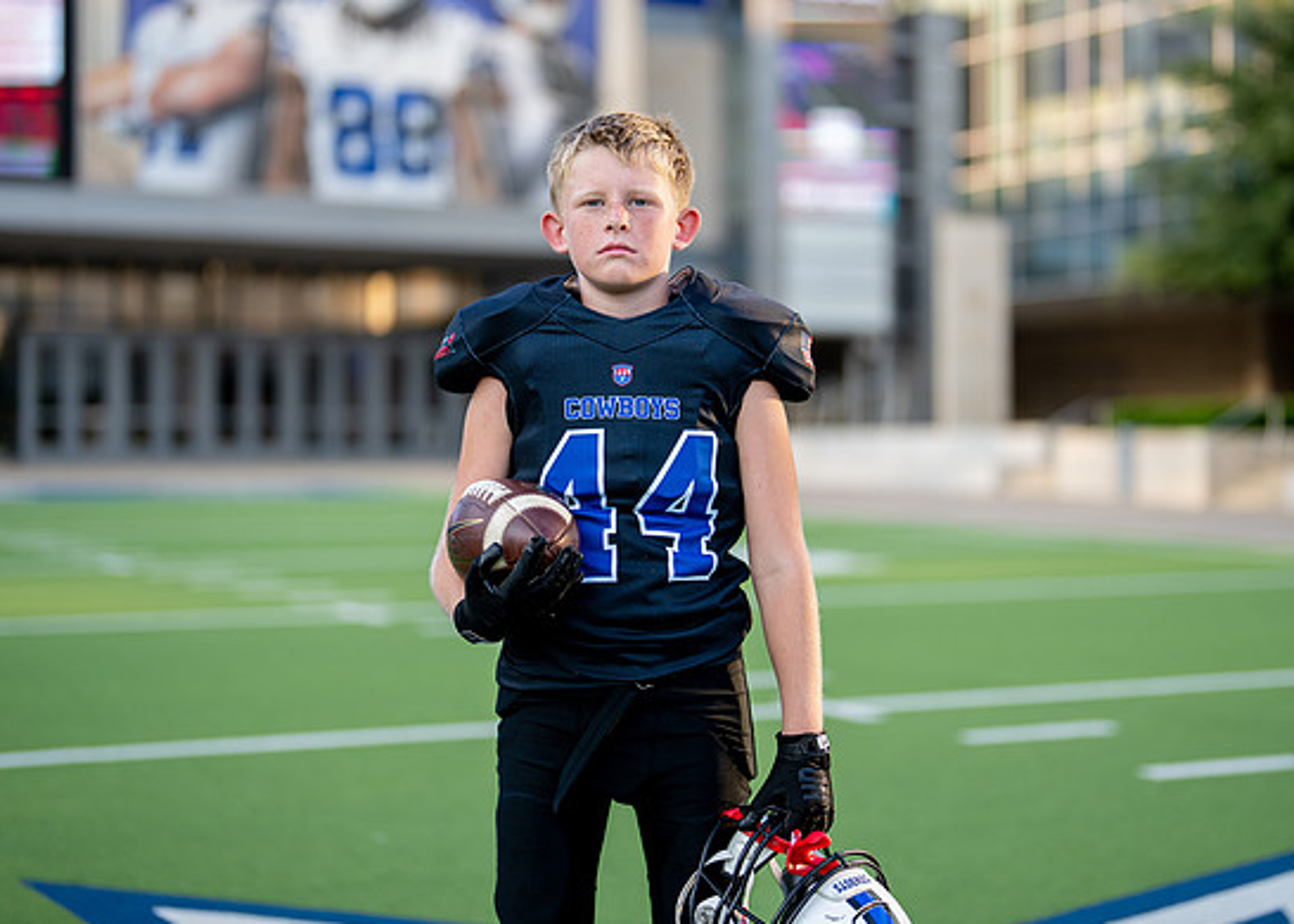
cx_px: 667
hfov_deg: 29.4
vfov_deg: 21.2
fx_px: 2462
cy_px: 405
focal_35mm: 67
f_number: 1.2
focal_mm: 50
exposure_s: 1/2000
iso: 100
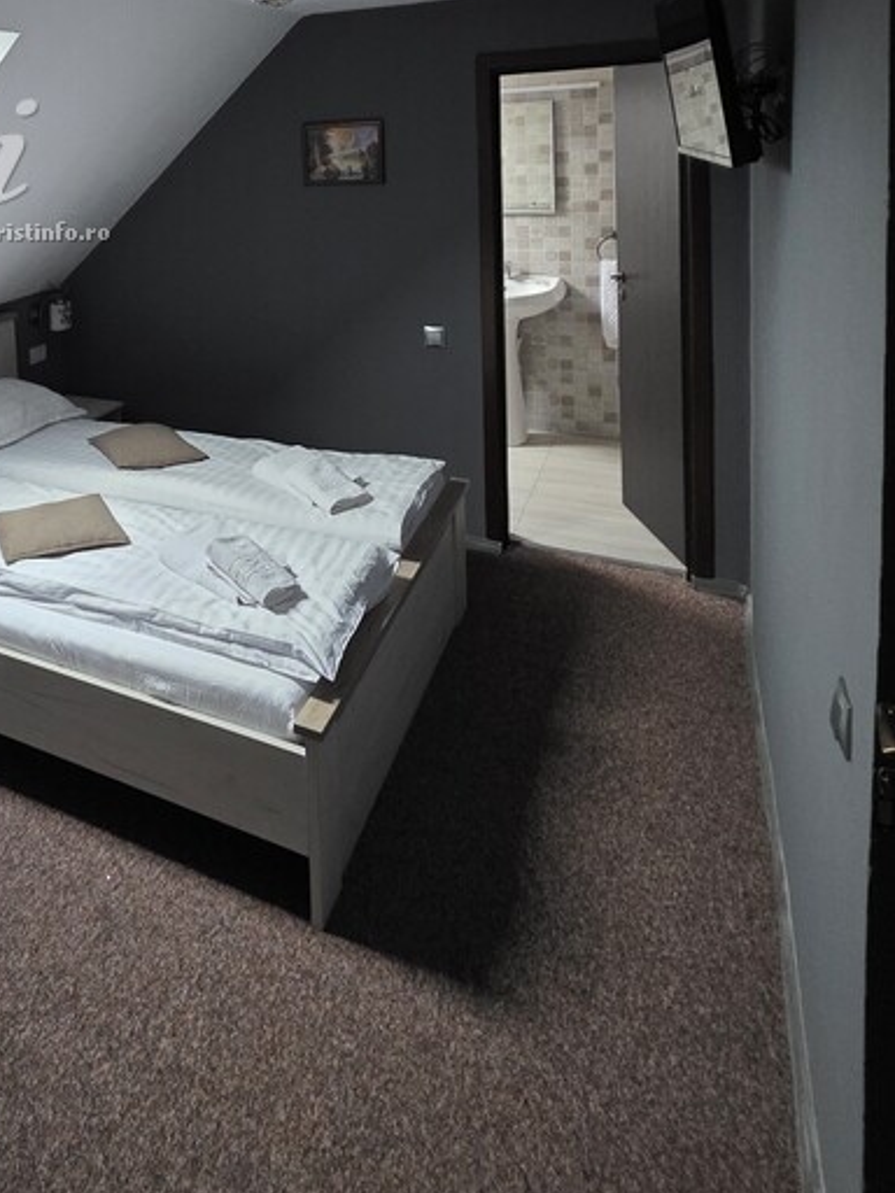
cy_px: 205
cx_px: 44
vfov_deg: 60.7
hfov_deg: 46.3
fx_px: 896
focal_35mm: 26
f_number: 1.9
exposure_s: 1/50
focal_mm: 2.2
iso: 800
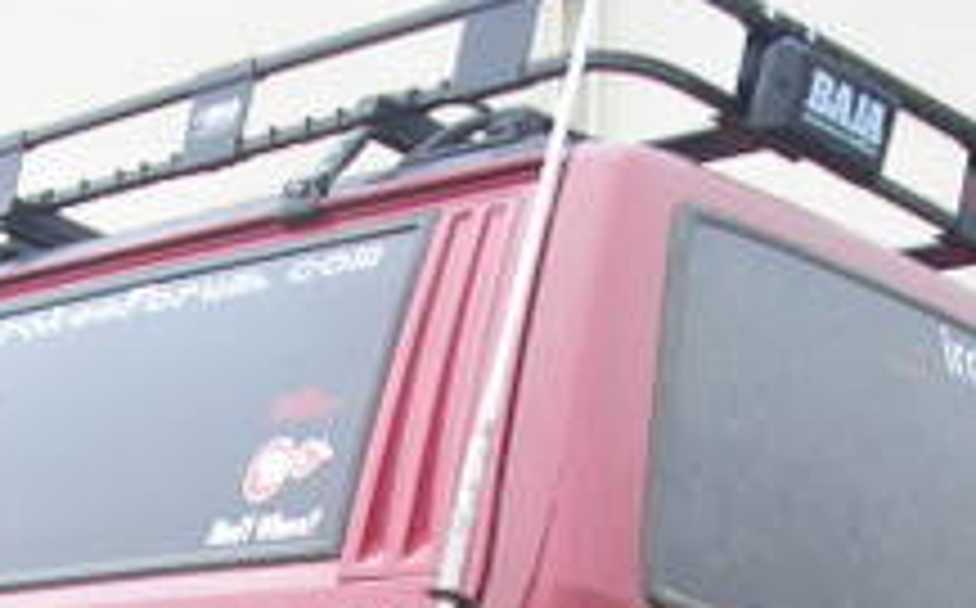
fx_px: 3161
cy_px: 923
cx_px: 306
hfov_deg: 17.5
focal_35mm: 119
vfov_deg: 10.6
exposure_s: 1/90
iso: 50
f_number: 3.2
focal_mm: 6.3
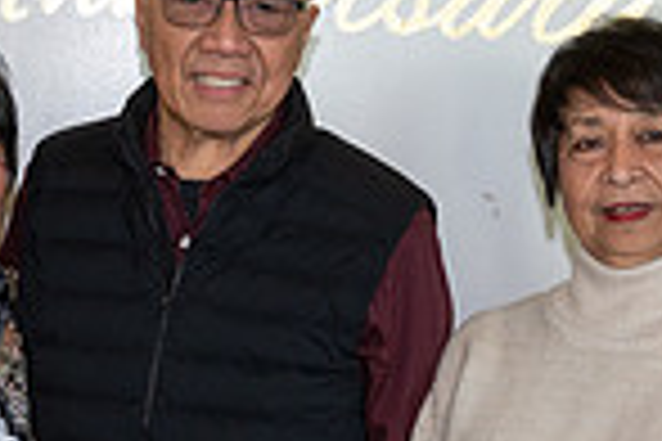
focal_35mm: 130
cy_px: 387
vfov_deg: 10.5
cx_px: 302
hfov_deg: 15.8
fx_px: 2390
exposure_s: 1/160
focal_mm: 33
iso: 1000
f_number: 5.6
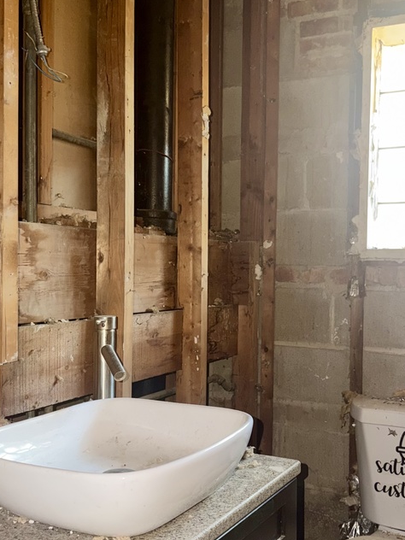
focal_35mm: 41
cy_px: 273
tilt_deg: -0.8
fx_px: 640
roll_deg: -0.6
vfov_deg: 45.8
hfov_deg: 34.9
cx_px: 257
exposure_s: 1/4
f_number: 1.78
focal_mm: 6.76
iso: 125
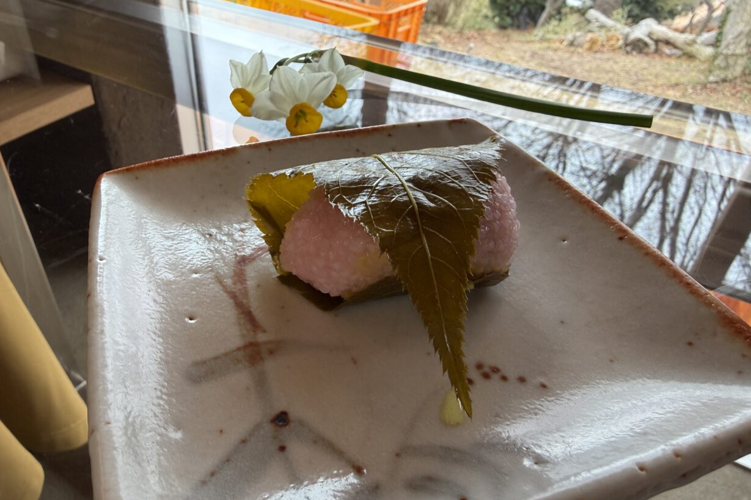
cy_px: 222
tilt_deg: -36.1
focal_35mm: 26
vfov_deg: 49.4
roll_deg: -0.2
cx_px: 367
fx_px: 542
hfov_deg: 69.4
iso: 50
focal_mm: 2.22
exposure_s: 1/138
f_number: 2.2
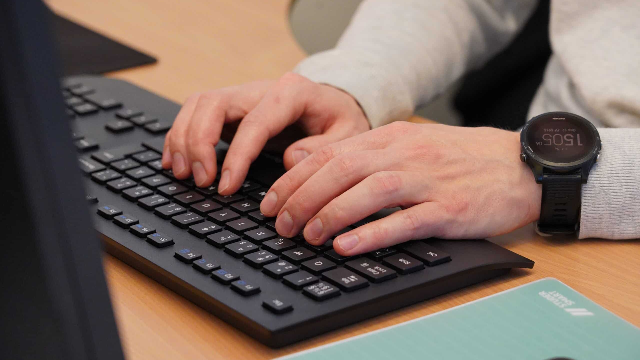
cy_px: 159
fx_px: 1867
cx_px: 320
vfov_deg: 11.0
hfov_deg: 19.5
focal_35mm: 110
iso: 10000
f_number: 6.3
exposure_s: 1/125
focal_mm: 105
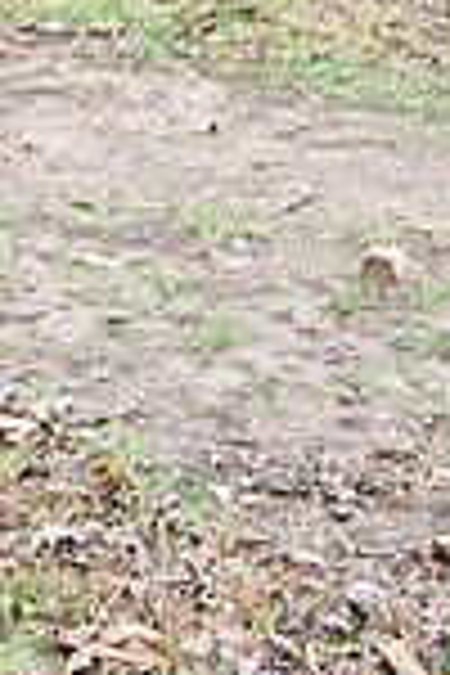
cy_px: -297
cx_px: -191
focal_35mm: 139
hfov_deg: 9.6
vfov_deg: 14.0
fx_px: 2606
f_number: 5.6
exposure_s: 1/30
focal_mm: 31
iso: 220
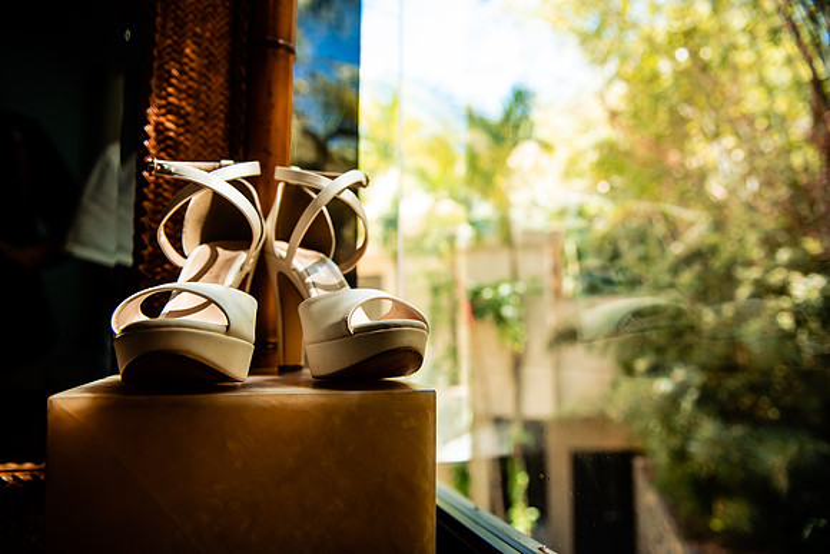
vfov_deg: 53.2
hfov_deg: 73.7
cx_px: 415
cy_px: 277
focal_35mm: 24
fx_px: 553
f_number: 3.2
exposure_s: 1/640
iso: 640
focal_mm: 24
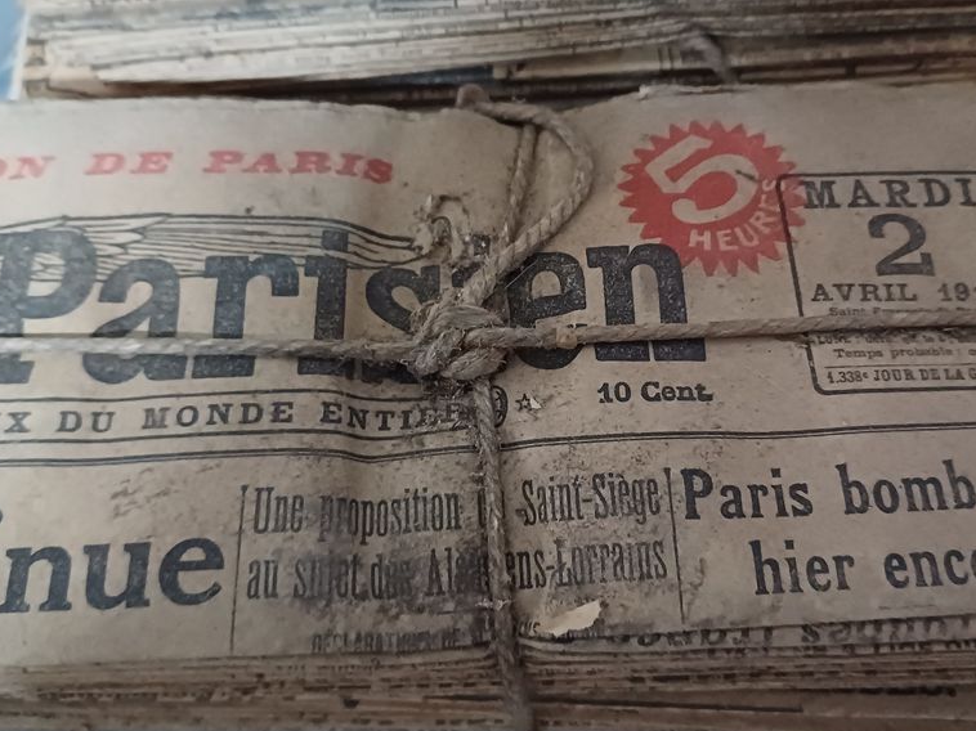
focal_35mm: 33
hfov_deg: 55.2
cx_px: 541
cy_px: 358
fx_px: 930
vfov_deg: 42.9
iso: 1250
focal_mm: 4.65
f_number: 1.8
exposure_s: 1/20
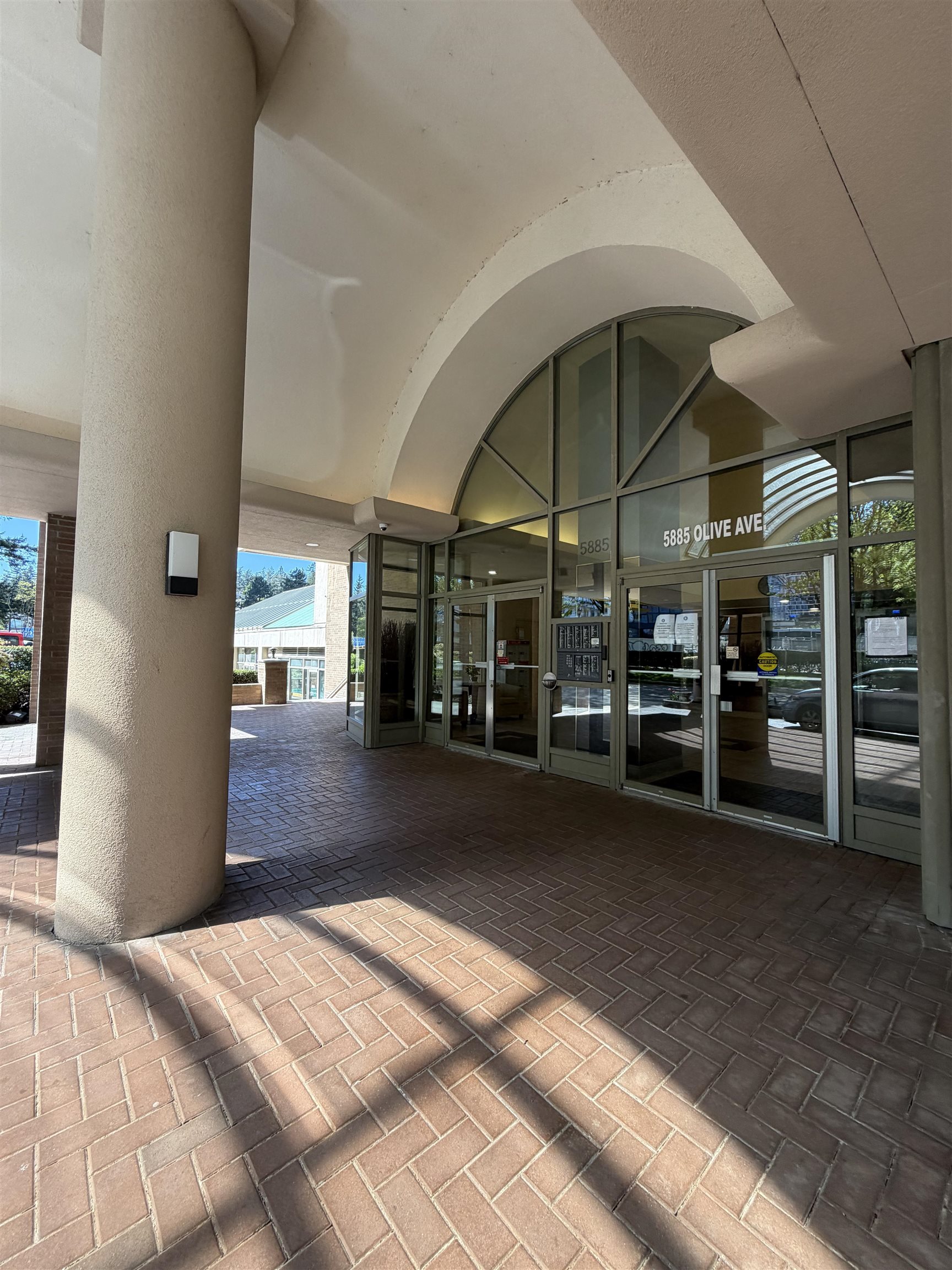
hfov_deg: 85.7
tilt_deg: +5.0
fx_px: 513
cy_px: 635
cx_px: 476
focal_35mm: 14
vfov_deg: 102.1
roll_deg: -2.4
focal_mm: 2.22
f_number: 2.2
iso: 64
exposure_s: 1/177
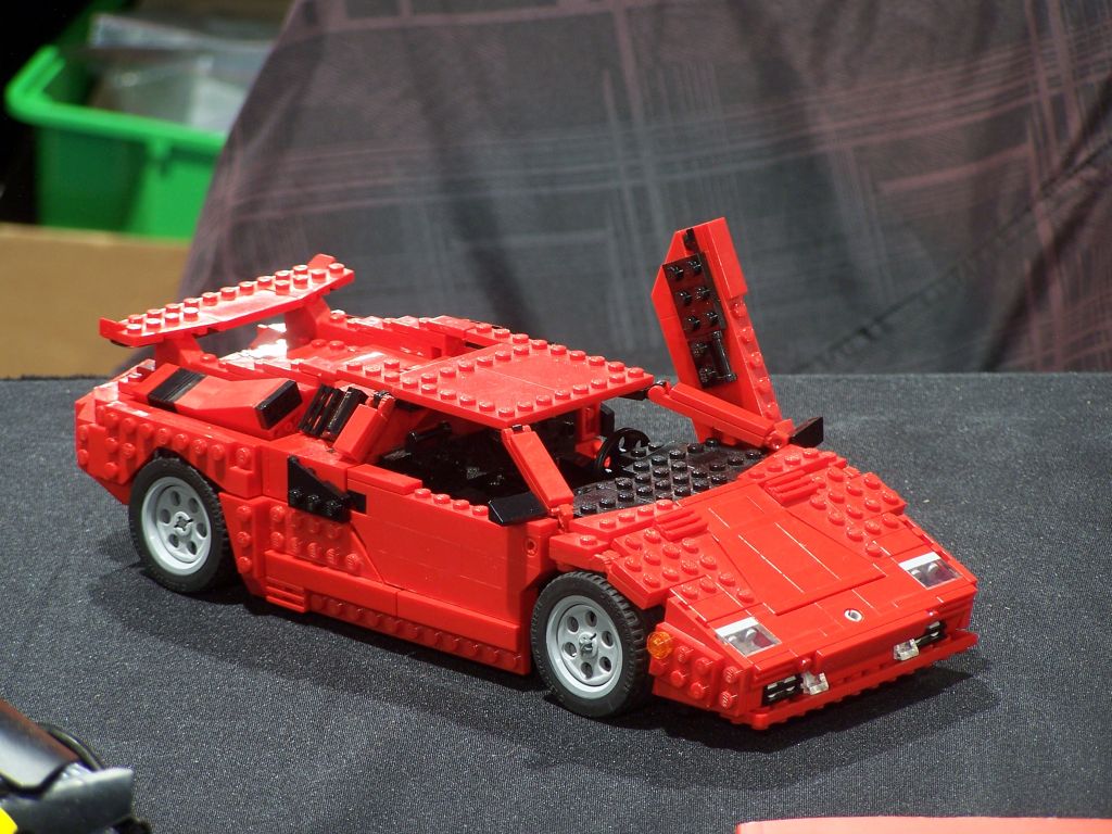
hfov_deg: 10.5
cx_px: 556
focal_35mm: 189
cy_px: 417
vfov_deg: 7.9
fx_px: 6071
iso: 80
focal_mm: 31.3
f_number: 3.2
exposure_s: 1/2
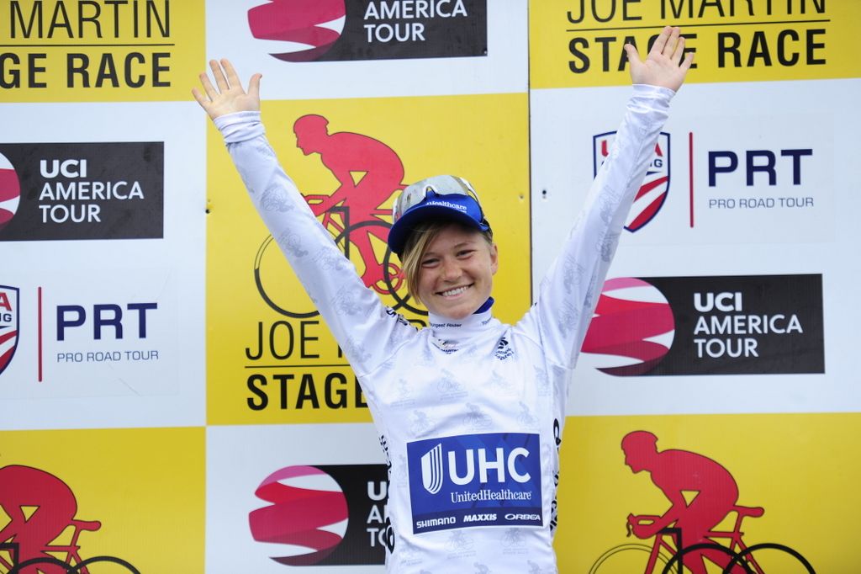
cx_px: 430
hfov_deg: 13.3
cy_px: 287
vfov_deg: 8.8
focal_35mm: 155
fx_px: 3706
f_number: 2.8
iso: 200
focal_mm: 155
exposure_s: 1/250
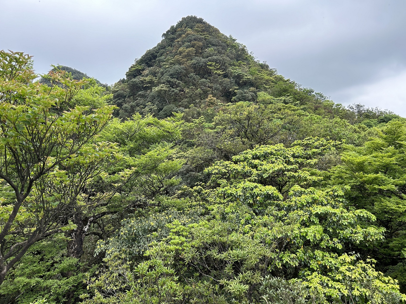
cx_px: 203
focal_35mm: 26
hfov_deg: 67.3
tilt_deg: -3.7
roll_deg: +6.5
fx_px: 305
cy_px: 152
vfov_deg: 53.1
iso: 50
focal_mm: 5.7
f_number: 1.5
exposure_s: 1/1079
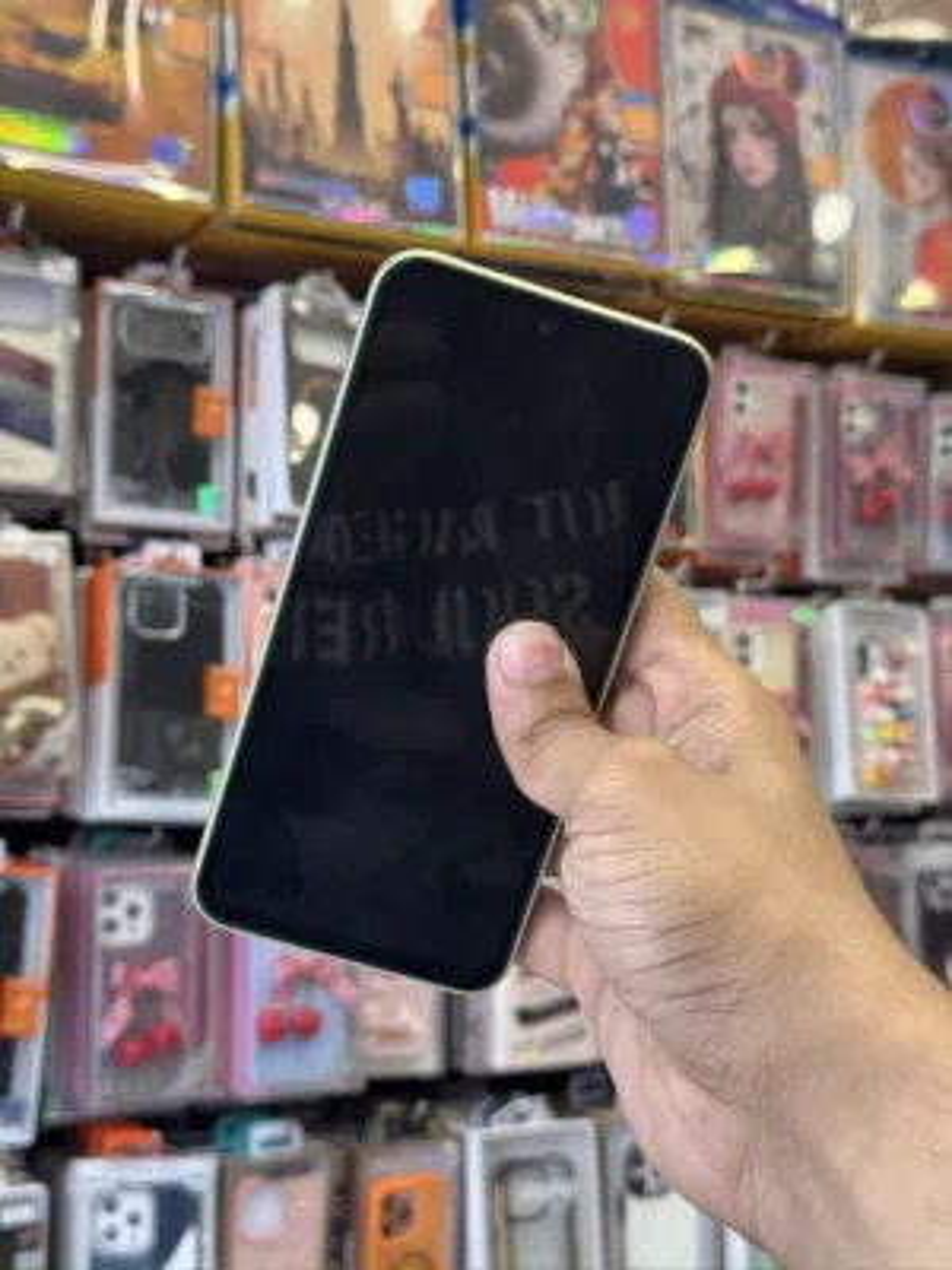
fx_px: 1760
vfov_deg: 39.7
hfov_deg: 30.3
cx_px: 476
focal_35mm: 48
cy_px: 635
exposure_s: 1/218
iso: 64
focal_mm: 6.76
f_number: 1.78
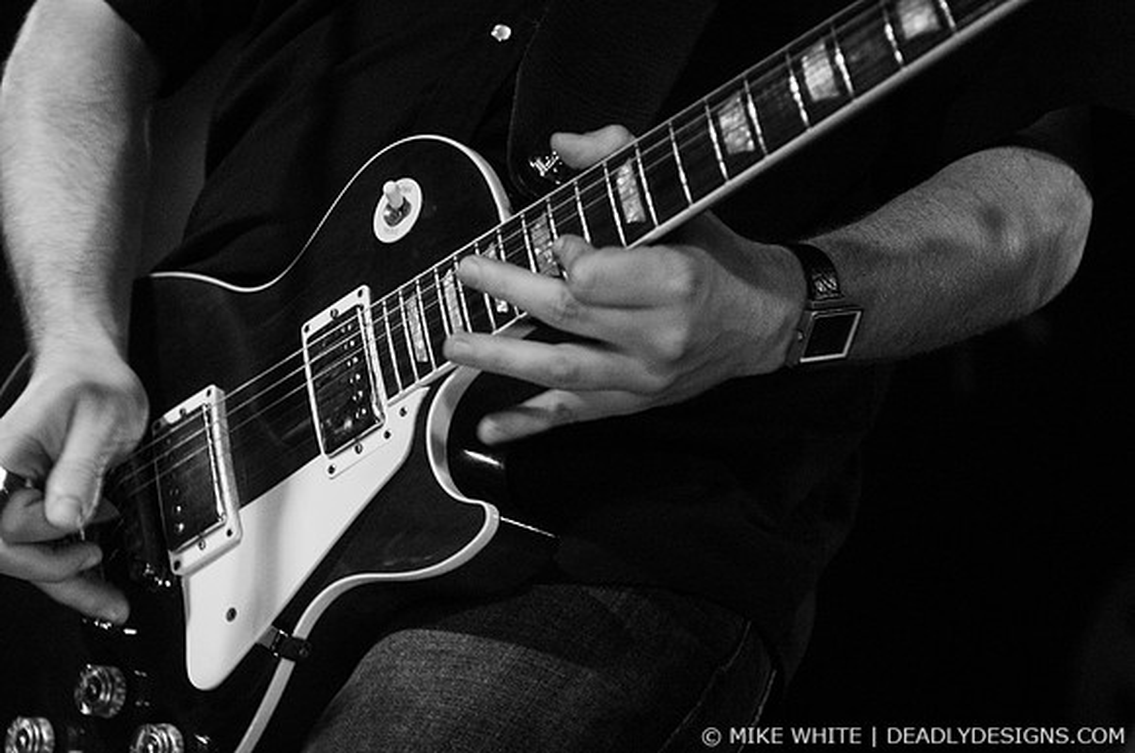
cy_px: 384
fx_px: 2961
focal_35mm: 94
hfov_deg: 21.7
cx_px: 612
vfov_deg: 14.5
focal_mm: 58
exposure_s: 1/60
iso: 800
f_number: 2.8
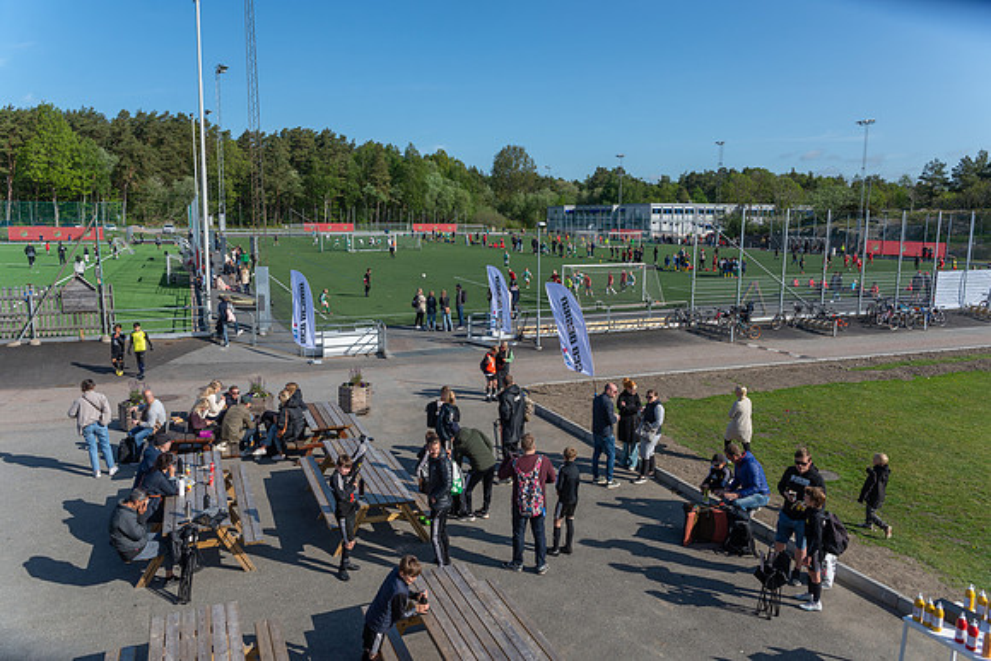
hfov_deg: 72.4
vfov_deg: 52.1
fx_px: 677
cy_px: 330
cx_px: 496
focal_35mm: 25
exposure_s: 1/800
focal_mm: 24
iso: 125
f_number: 5
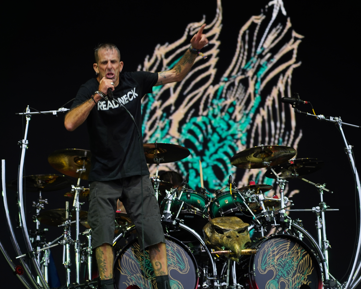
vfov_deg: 13.0
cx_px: 193
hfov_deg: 16.2
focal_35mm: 119
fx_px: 1271
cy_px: 144
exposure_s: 1/125
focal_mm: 105
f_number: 4
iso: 250
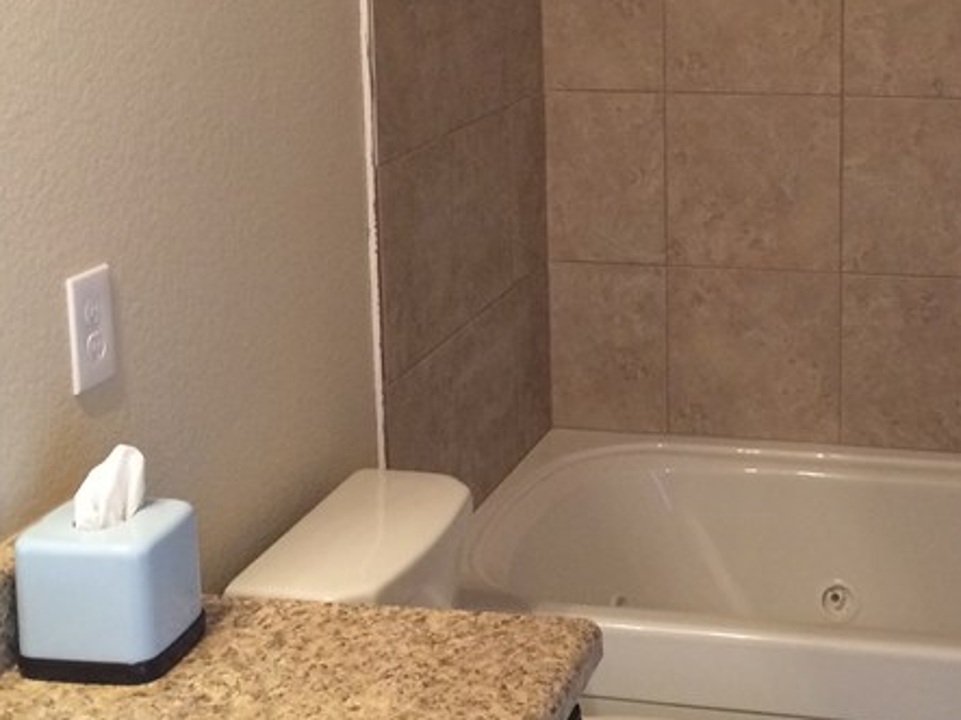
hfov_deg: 28.7
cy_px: 187
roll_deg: -0.2
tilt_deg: -11.2
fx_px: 1860
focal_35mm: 67
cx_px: 675
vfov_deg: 21.7
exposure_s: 1/30
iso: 160
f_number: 2.2
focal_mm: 4.15
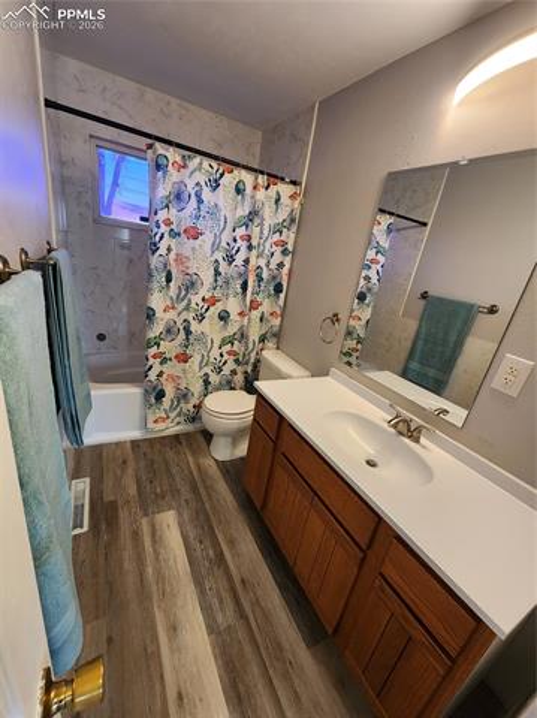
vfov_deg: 106.2
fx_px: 269
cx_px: 268
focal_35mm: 13
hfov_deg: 89.8
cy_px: 359
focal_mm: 2.2
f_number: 2.2
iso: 250
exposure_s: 1/60
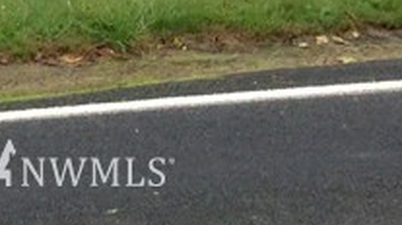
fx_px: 1779
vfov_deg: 6.5
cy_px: -508
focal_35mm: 167
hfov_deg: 12.8
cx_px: 66
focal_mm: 3.3
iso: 25
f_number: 2.4
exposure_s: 1/1058
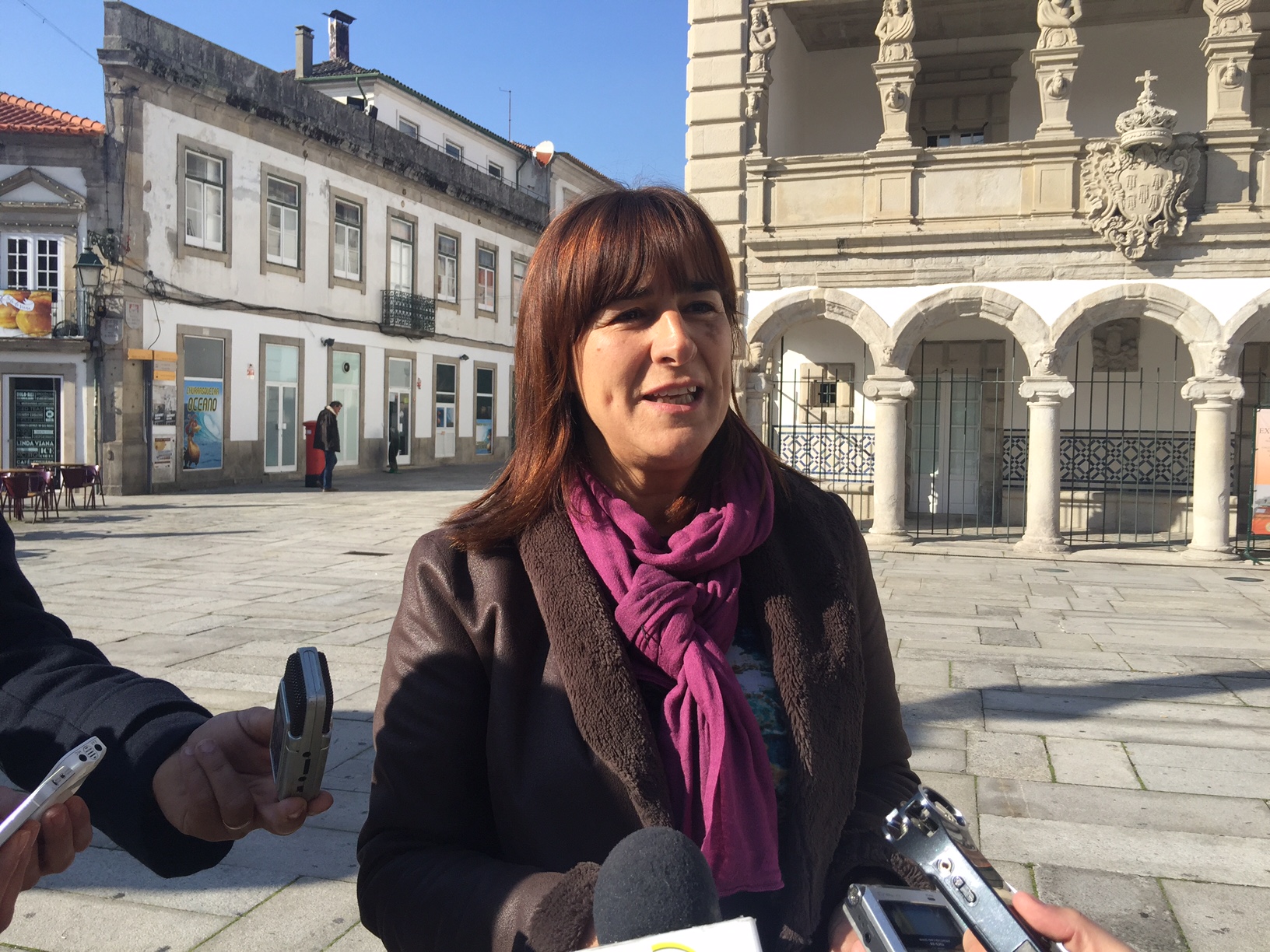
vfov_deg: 48.2
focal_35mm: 29
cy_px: 476
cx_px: 635
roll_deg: -2.2
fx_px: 1064
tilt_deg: -1.5
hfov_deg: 61.7
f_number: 2.2
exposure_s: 1/1319
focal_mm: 4.15
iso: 32
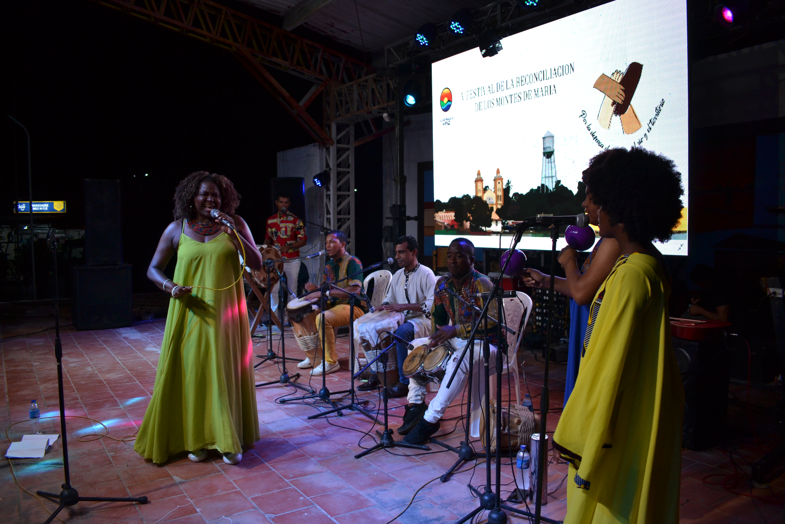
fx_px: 589
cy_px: 262
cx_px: 392
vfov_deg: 47.9
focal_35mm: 27
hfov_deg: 67.4
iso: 400
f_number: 3.5
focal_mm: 18
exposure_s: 1/200
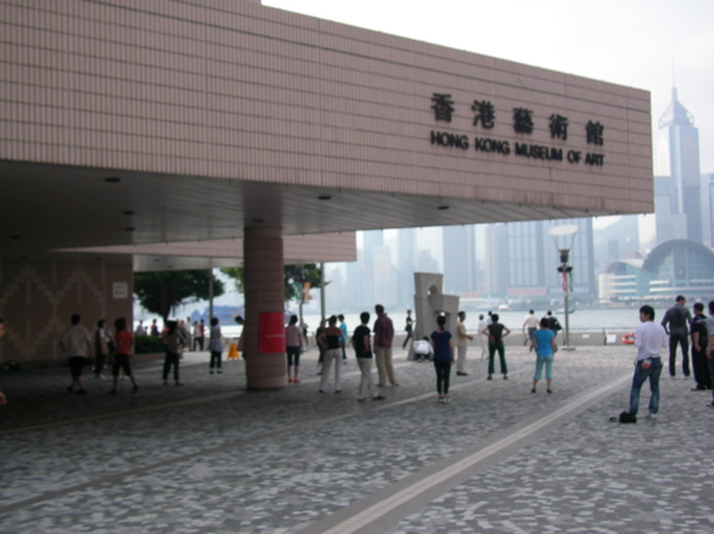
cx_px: 357
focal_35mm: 48
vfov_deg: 30.2
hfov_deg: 39.7
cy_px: 267
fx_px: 989
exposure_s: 1/600
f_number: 3.1
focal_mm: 7.4
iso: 50
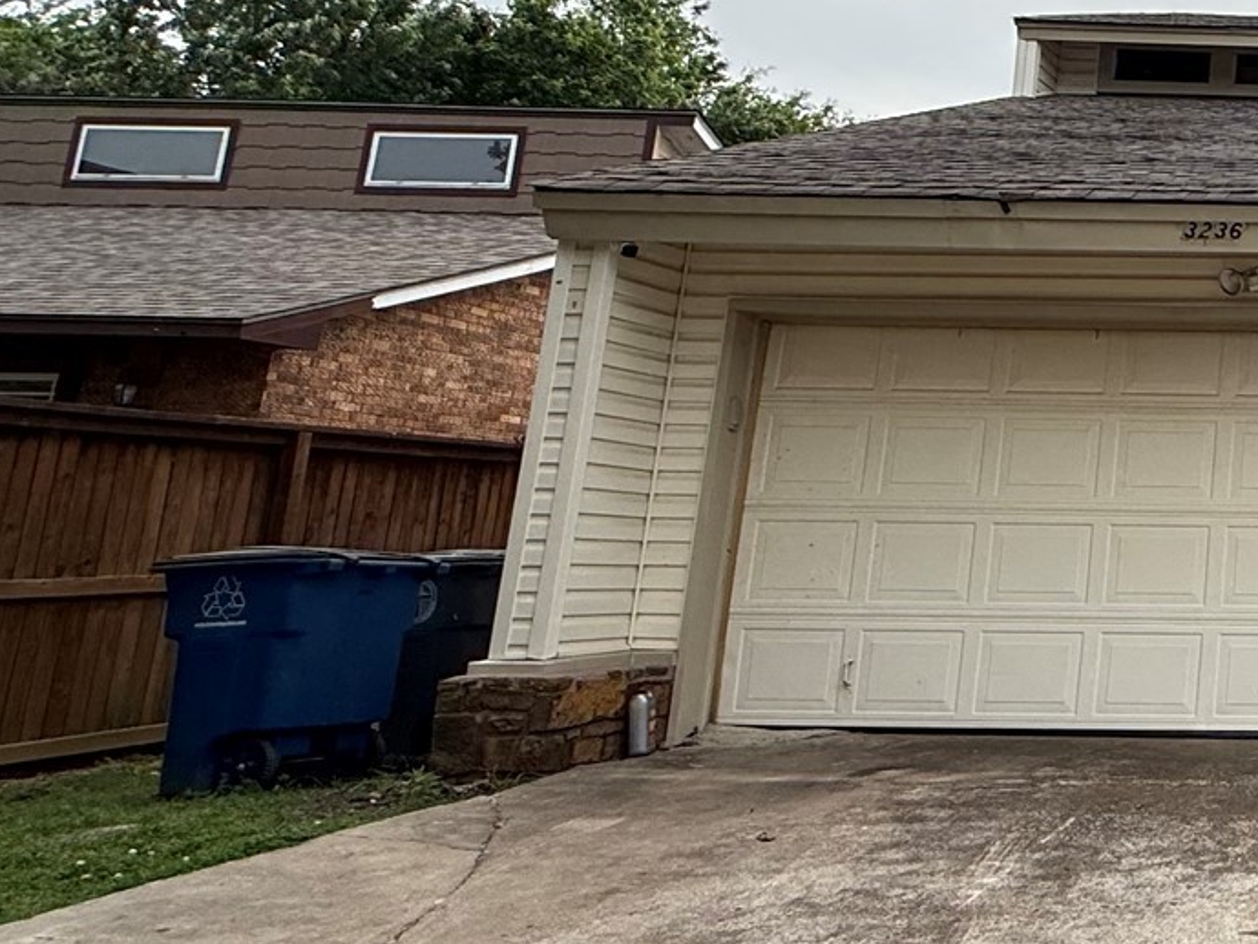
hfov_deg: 34.1
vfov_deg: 36.3
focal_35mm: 39
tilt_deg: +10.9
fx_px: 1418
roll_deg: -0.7
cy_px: 288
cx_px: 1641
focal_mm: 2.22
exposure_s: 1/522
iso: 50
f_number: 2.2
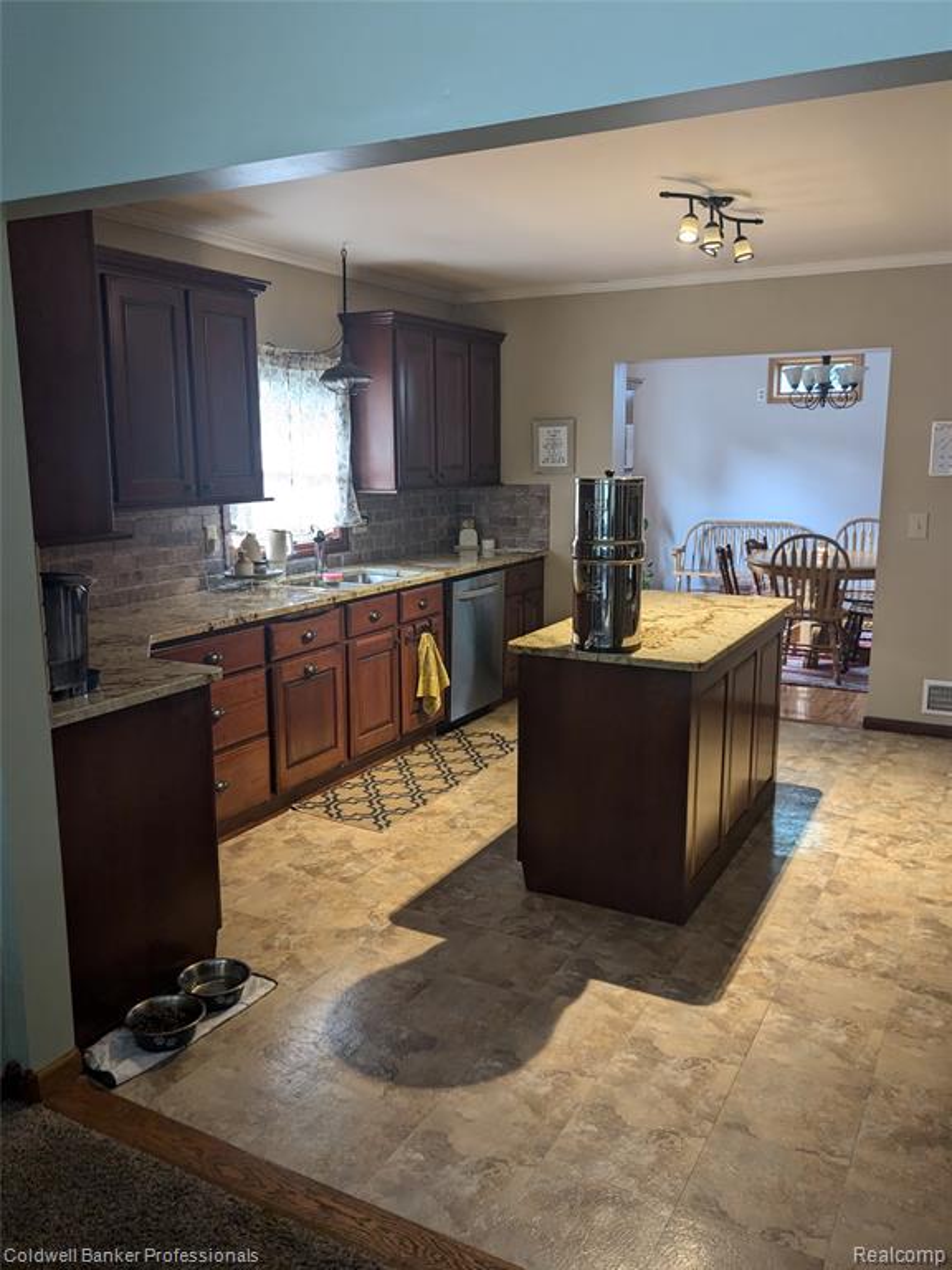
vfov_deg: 65.3
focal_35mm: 27
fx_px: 990
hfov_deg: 51.4
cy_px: 635
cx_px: 476
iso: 124
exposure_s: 1/40
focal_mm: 4.38
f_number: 1.73
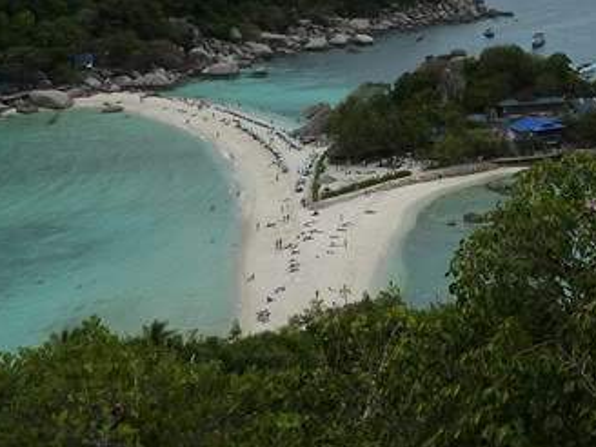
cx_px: 707
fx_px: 1050
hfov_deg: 27.9
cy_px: -40
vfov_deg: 22.7
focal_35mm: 61
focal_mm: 4.1
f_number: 5.6
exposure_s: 1/800
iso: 125
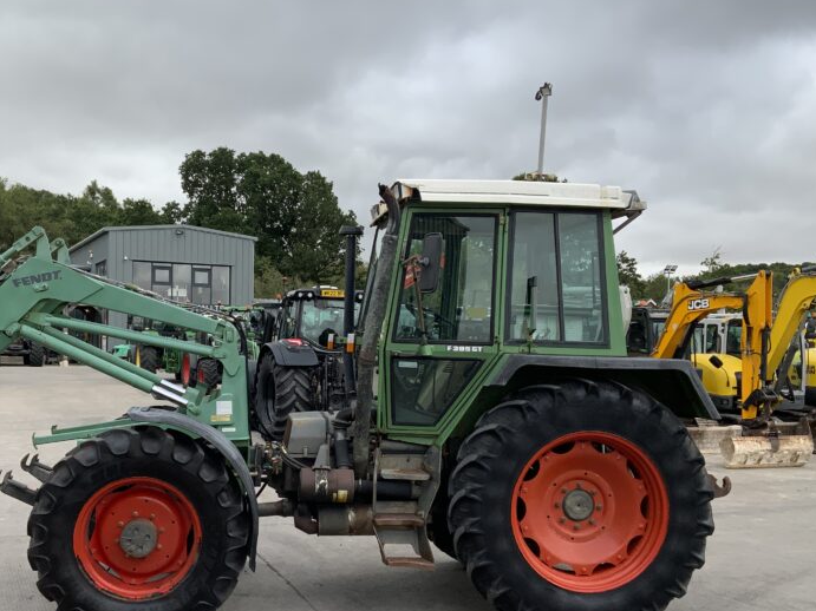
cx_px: 339
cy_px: 364
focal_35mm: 43
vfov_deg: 33.5
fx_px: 1013
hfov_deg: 43.7
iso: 16
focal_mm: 3
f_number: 1.8
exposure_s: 1/749
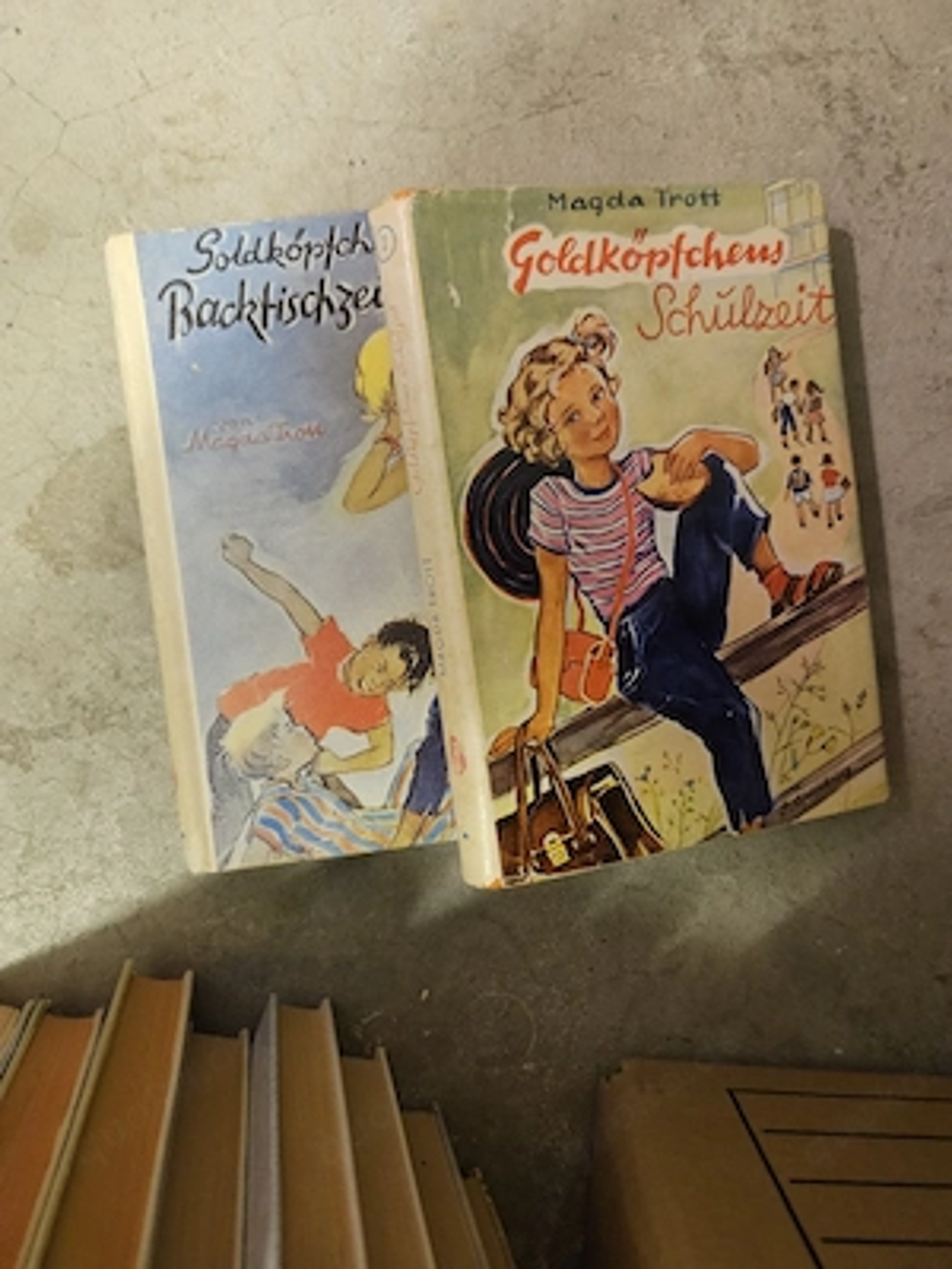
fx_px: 843
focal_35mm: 23
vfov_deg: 73.9
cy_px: 634
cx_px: 476
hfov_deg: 58.9
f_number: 1.8
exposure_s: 1/33.4
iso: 640
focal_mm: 5.4
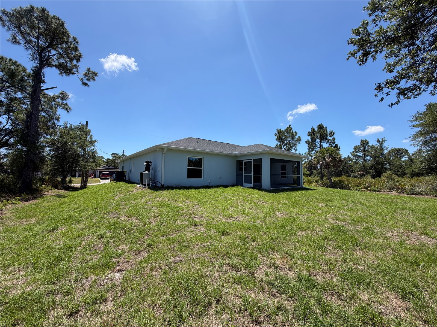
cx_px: 218
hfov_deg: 102.1
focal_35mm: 14
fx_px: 177
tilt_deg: +3.1
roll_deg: -0.2
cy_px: 164
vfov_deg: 85.7
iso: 20
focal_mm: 2.22
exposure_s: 1/770
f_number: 2.2
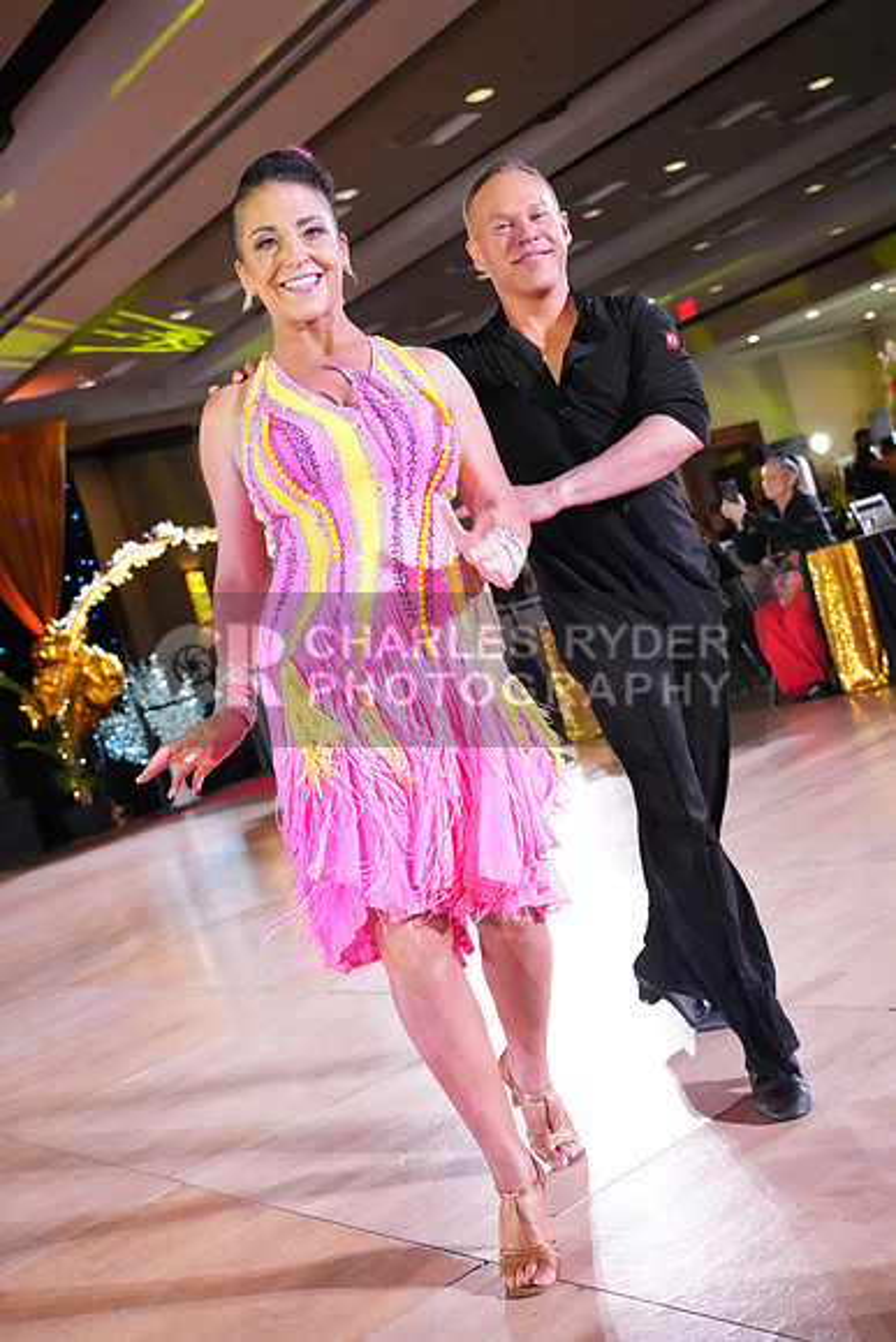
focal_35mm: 40
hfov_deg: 33.4
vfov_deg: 48.4
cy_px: 671
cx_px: 448
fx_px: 1492
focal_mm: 40
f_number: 4.5
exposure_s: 1/400
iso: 8000
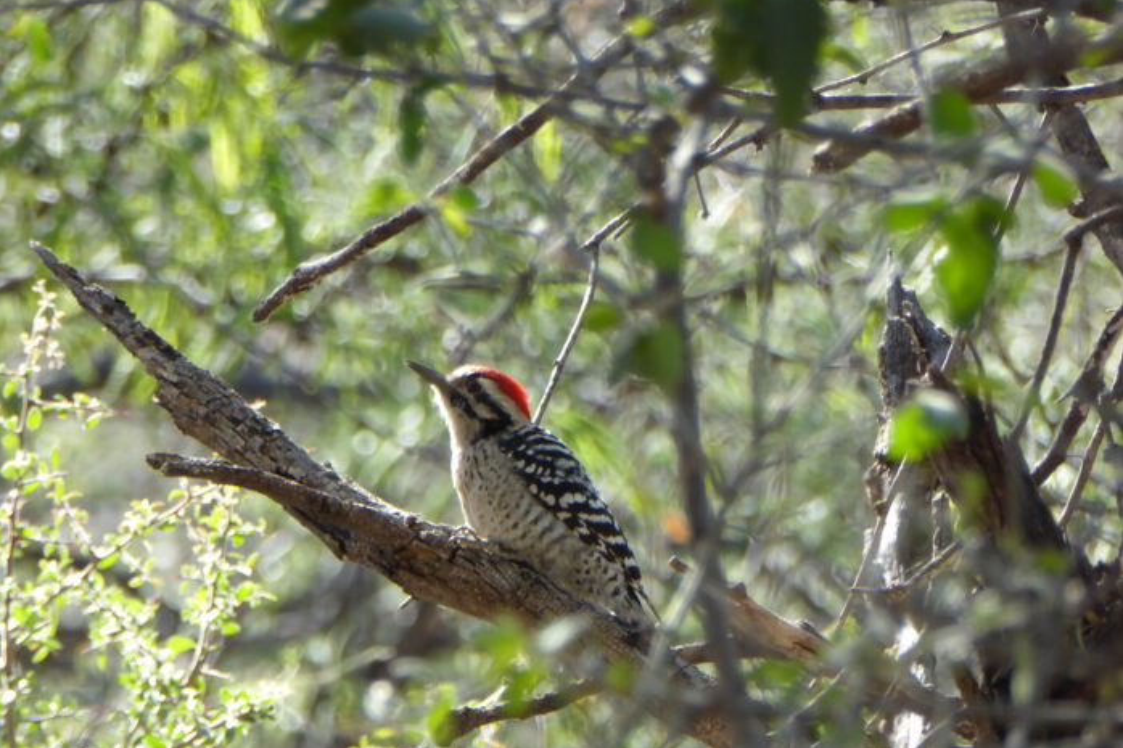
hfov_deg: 2.5
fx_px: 26040
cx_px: 562
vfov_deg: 1.6
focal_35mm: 835
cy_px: 406
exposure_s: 1/125
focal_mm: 129
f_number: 6.4
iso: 250
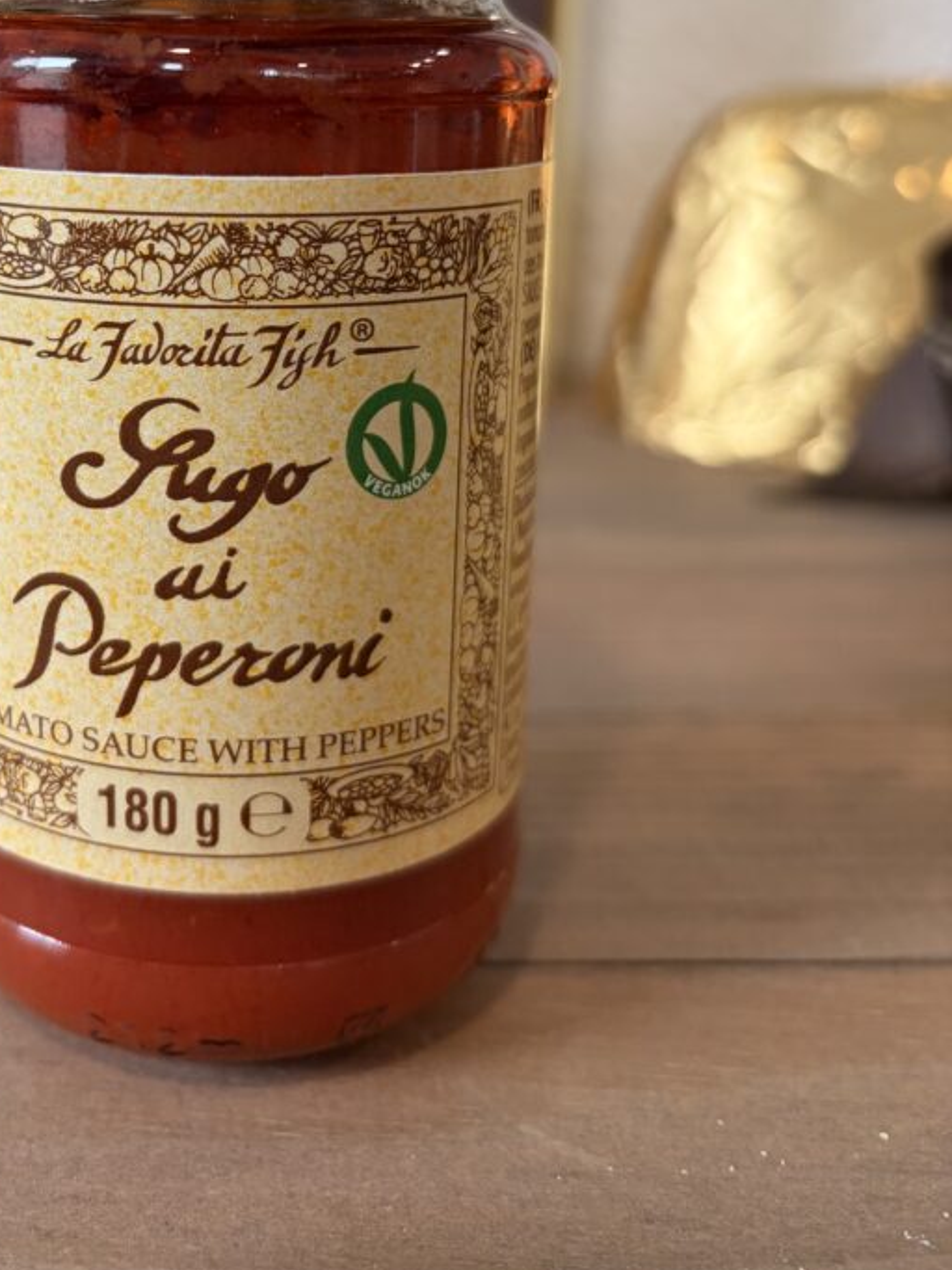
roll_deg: -0.1
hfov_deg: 36.0
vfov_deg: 46.5
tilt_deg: -11.1
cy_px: 346
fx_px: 1431
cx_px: 240
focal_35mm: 39
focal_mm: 5.96
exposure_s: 1/50
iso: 100
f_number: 1.6
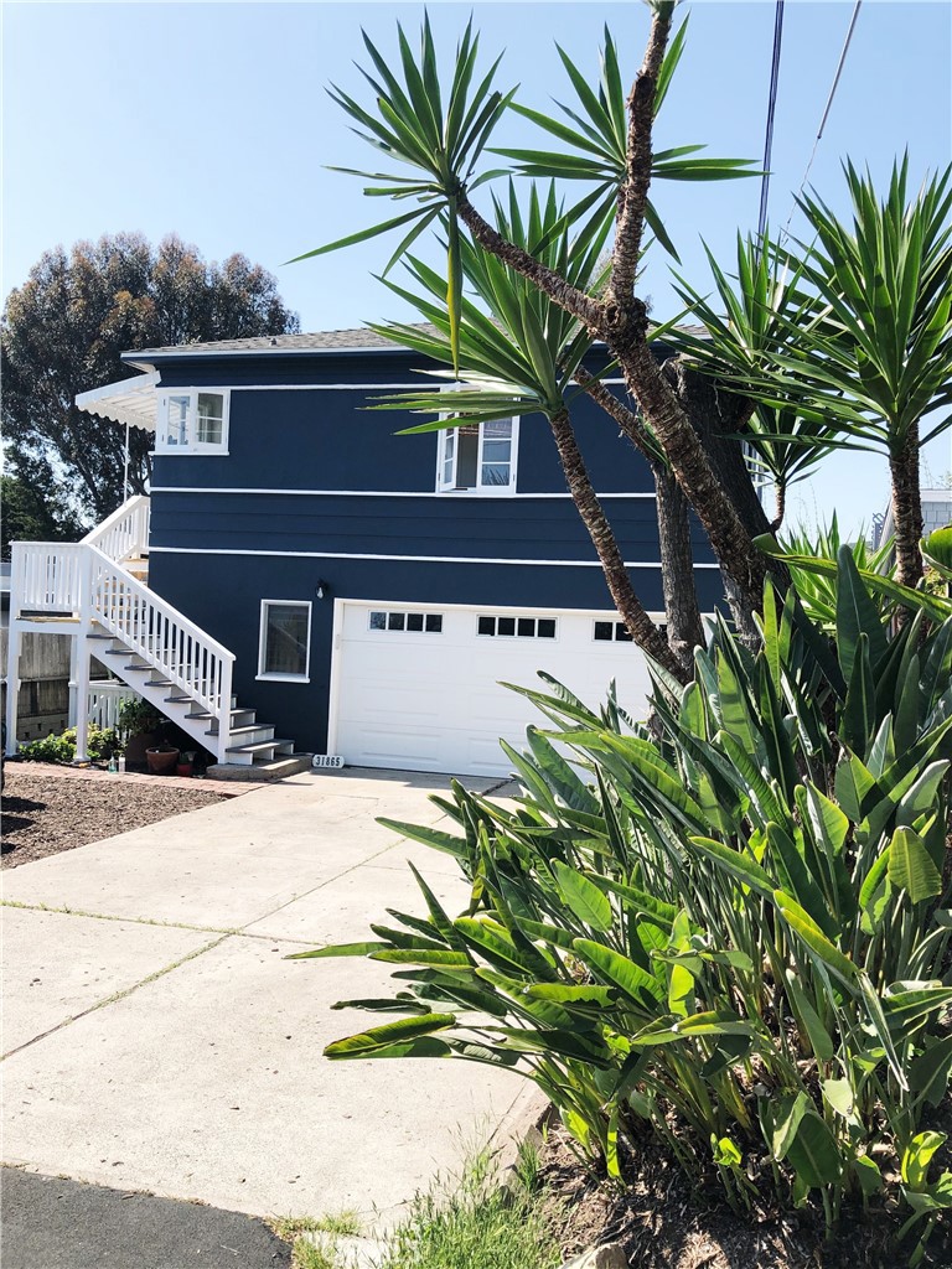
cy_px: 634
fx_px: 1027
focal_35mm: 28
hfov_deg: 49.7
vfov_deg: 63.4
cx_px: 476
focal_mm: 3.99
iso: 20
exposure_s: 1/1412
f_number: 1.8
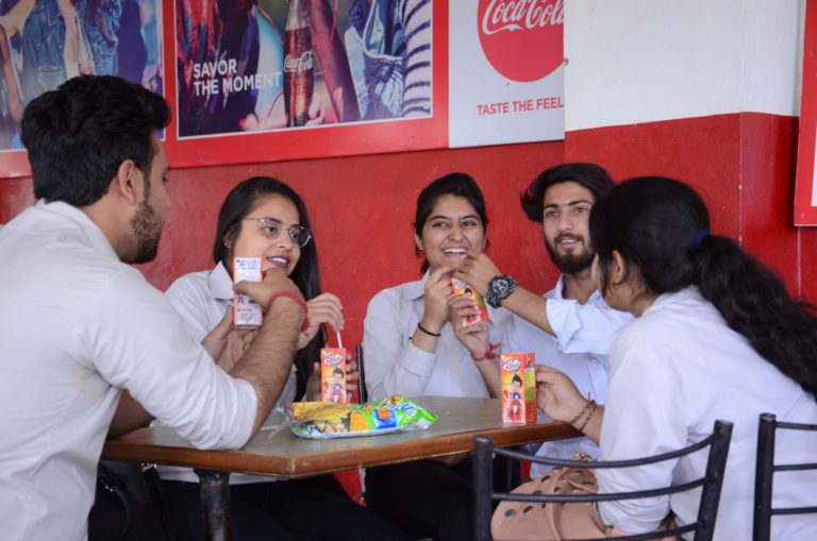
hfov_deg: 27.0
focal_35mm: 75
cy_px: 270
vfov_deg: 18.1
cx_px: 408
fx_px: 1699
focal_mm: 50
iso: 800
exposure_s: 1/80
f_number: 5
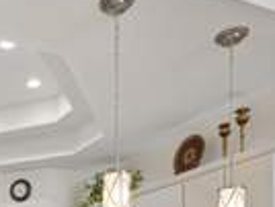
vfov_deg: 23.5
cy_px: 300
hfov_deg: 33.7
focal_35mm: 51
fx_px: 407
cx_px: -8
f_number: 9
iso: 250
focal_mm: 14.9
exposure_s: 1/2.5
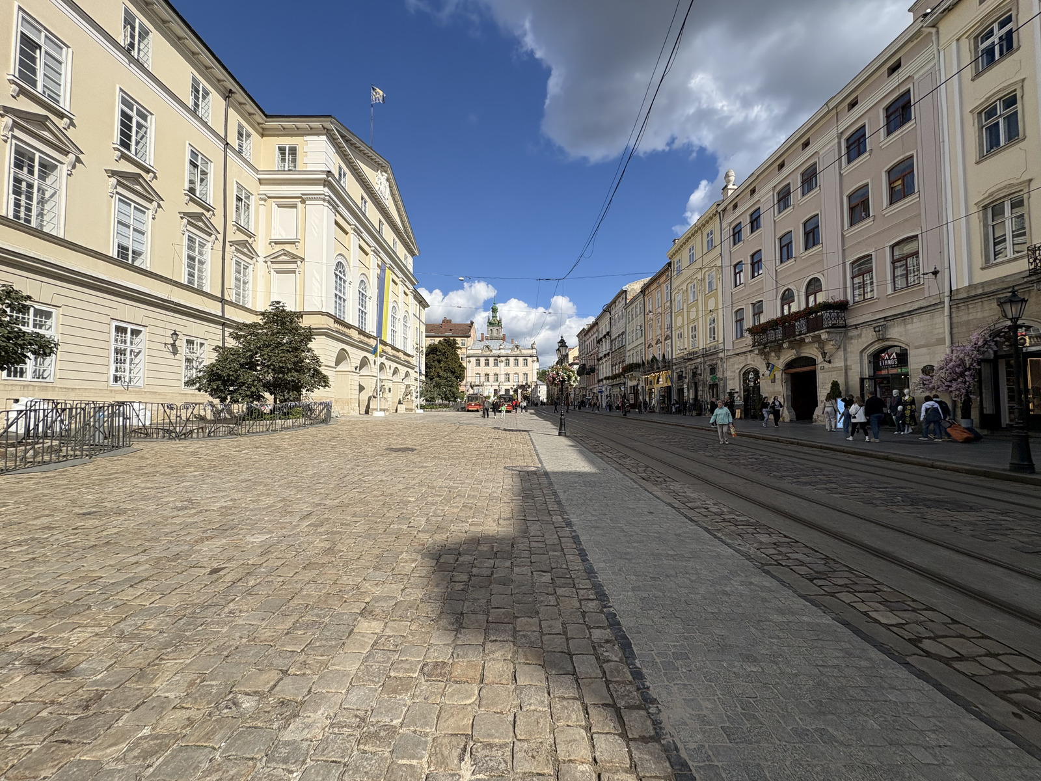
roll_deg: +0.6
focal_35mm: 14
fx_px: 421
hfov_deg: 102.1
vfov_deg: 85.7
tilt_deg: +3.6
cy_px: 390
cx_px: 520
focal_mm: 2.22
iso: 50
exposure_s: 1/2674
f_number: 2.2
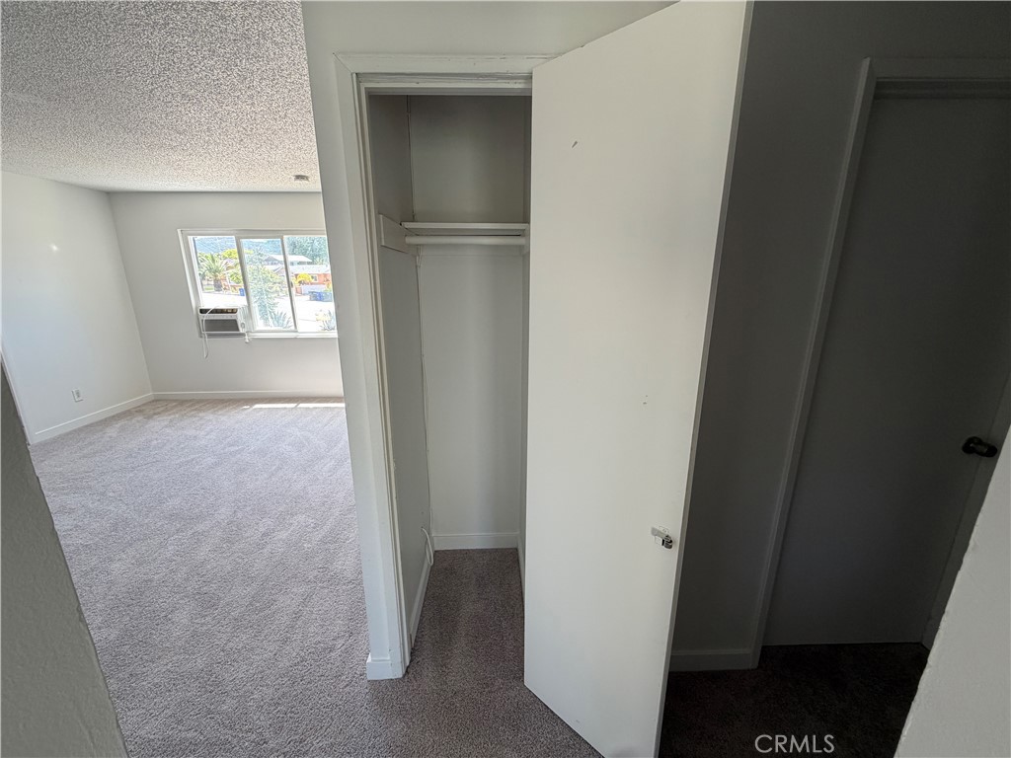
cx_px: 506
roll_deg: +0.5
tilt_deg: -14.8
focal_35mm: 14
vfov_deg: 85.7
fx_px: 409
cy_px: 379
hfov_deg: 102.1
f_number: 2.2
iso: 80
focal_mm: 2.22
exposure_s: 1/121
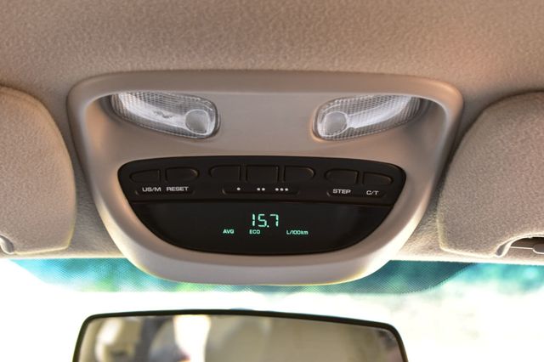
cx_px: 272
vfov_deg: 16.5
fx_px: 1246
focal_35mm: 82
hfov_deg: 24.6
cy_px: 181
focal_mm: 55
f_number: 6.3
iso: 400
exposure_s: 1/20
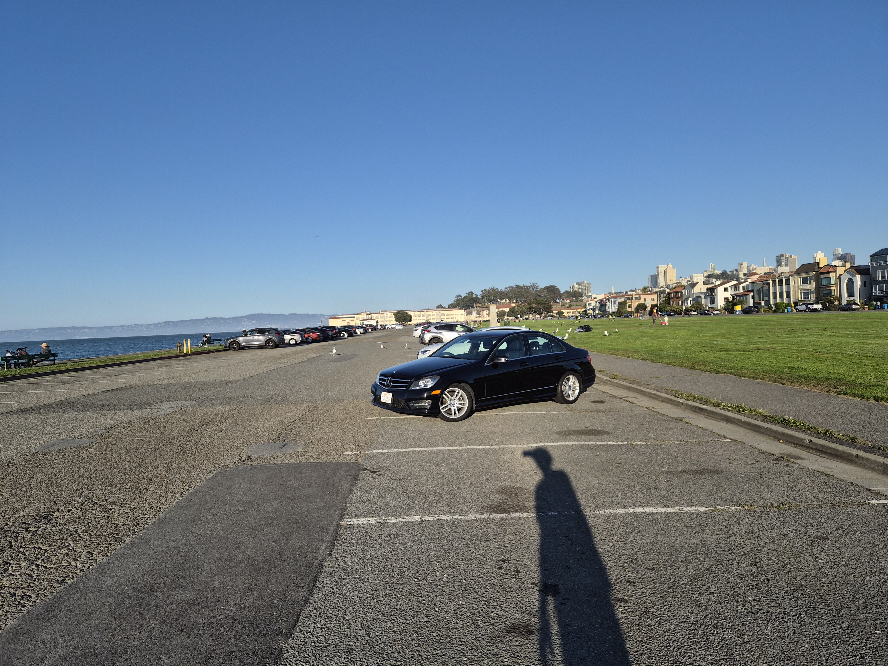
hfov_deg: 73.9
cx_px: 444
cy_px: 333
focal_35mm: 23
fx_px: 590
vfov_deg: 58.9
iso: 80
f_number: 1.8
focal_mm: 5.4
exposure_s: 1/5520
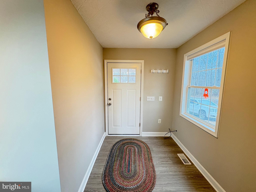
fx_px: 104
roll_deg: -0.2
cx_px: 128
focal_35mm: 14
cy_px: 96
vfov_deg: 85.7
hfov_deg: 102.1
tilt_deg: -6.6
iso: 400
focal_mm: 2.22
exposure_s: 1/59
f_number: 2.2
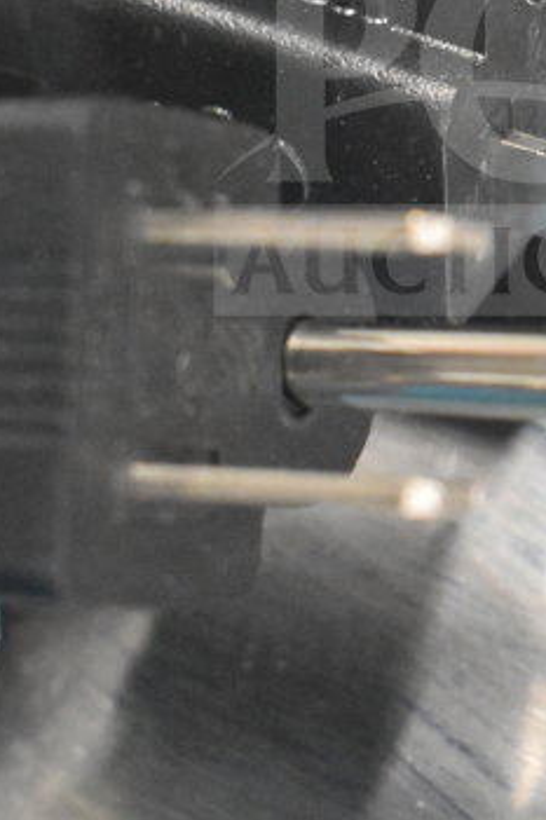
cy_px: 130
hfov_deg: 9.2
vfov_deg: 13.7
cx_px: 476
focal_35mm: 149
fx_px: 3393
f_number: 4.8
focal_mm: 38
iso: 9000
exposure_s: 1/60
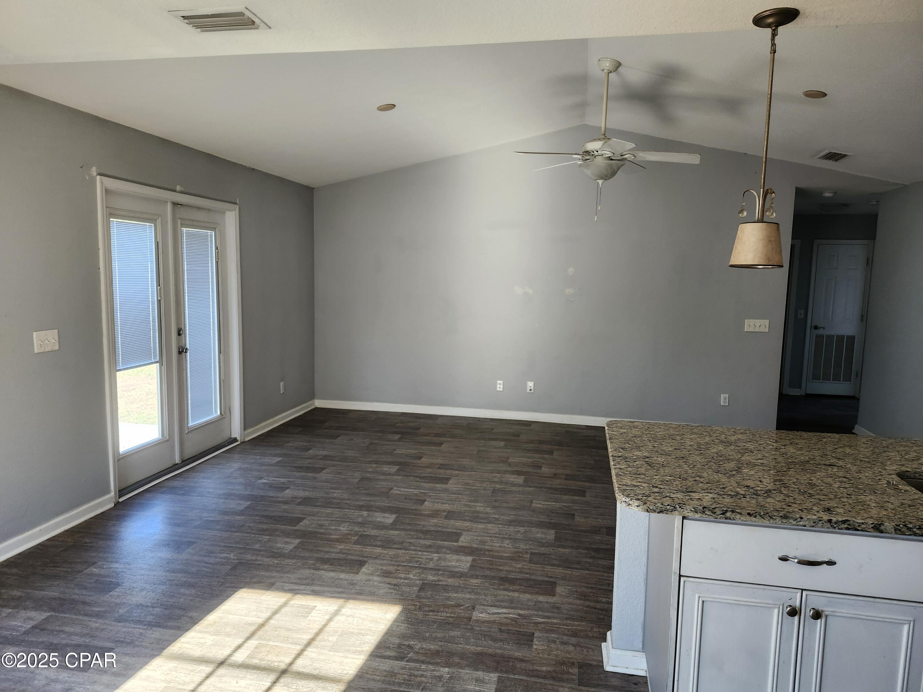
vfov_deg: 58.9
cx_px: 462
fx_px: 613
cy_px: 346
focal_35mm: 23
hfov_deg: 73.9
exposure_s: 1/180
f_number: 1.8
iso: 200
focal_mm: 5.54
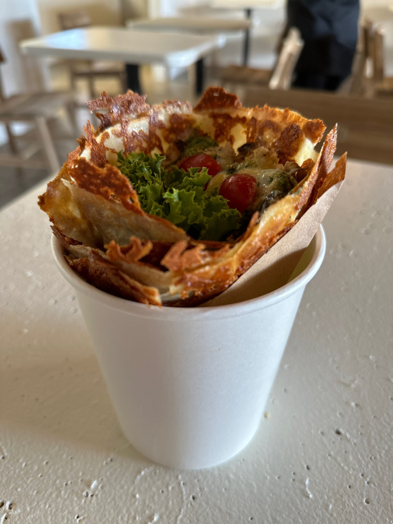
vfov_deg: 71.6
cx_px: 196
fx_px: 363
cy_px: 262
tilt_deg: -35.6
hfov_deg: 56.8
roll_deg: +0.2
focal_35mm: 24
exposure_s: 1/60
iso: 125
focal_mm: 6.86
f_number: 1.78
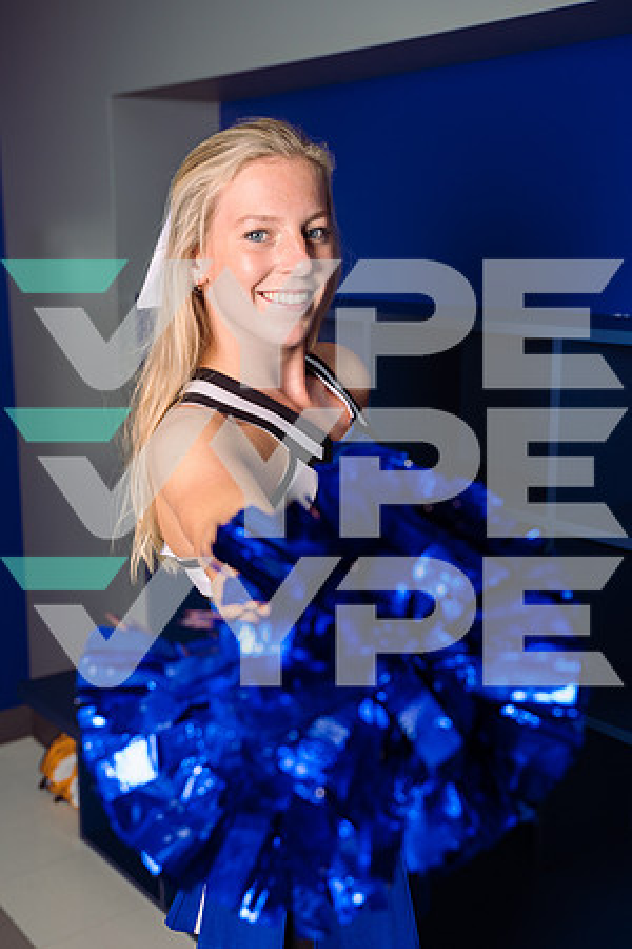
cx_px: 316
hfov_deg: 29.2
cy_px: 474
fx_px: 1211
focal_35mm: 46
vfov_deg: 42.7
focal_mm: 46
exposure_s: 1/250
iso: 250
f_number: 4.5
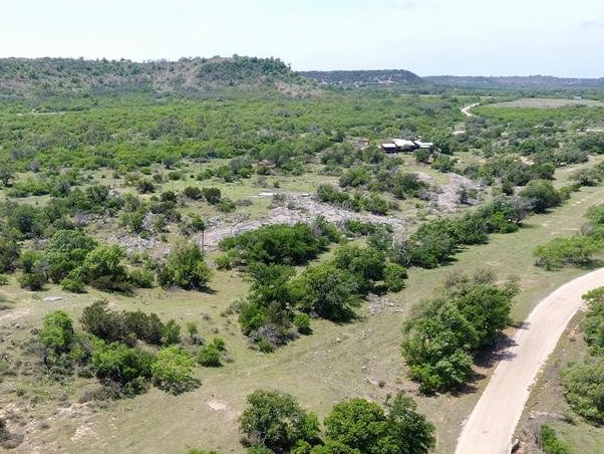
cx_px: 186
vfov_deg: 40.5
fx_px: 593
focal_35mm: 34
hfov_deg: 52.5
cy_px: 348
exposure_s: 1/593
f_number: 2.8
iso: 100
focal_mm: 3.61
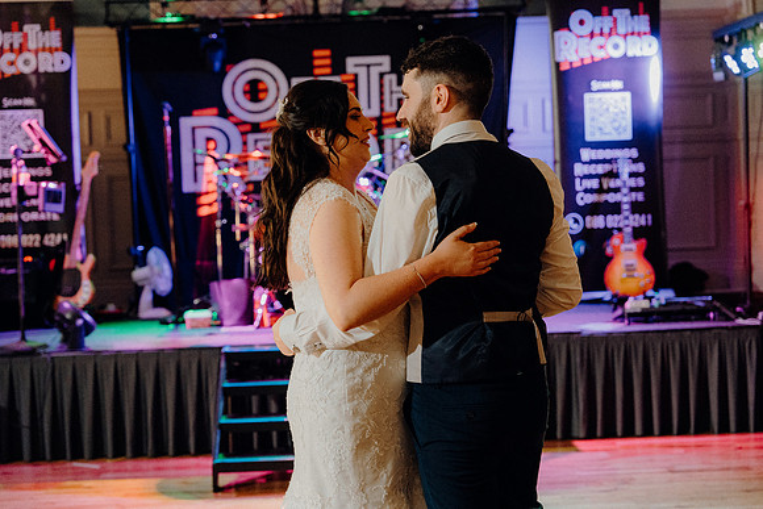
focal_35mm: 64
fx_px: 1357
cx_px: 382
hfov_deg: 31.4
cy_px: 254
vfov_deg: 21.3
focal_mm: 64
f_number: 3.5
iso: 5000
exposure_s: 1/200
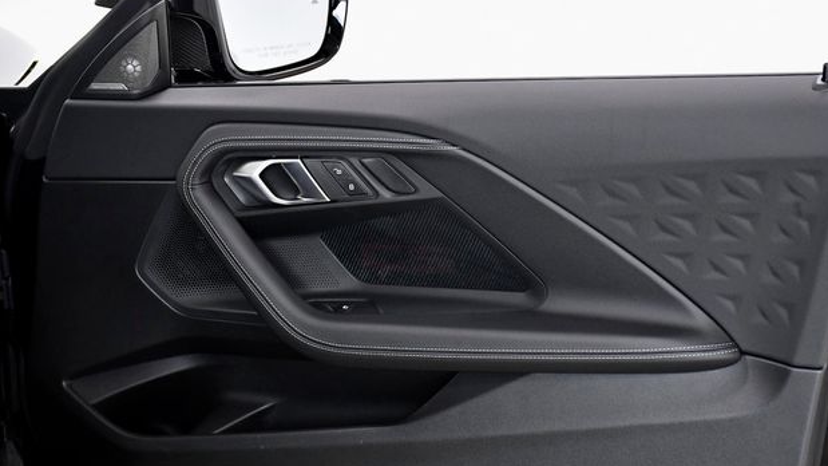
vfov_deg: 15.5
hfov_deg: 27.2
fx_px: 1712
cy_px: 274
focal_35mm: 78
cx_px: 427
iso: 2500
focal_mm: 48
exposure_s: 1/200
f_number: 5.6
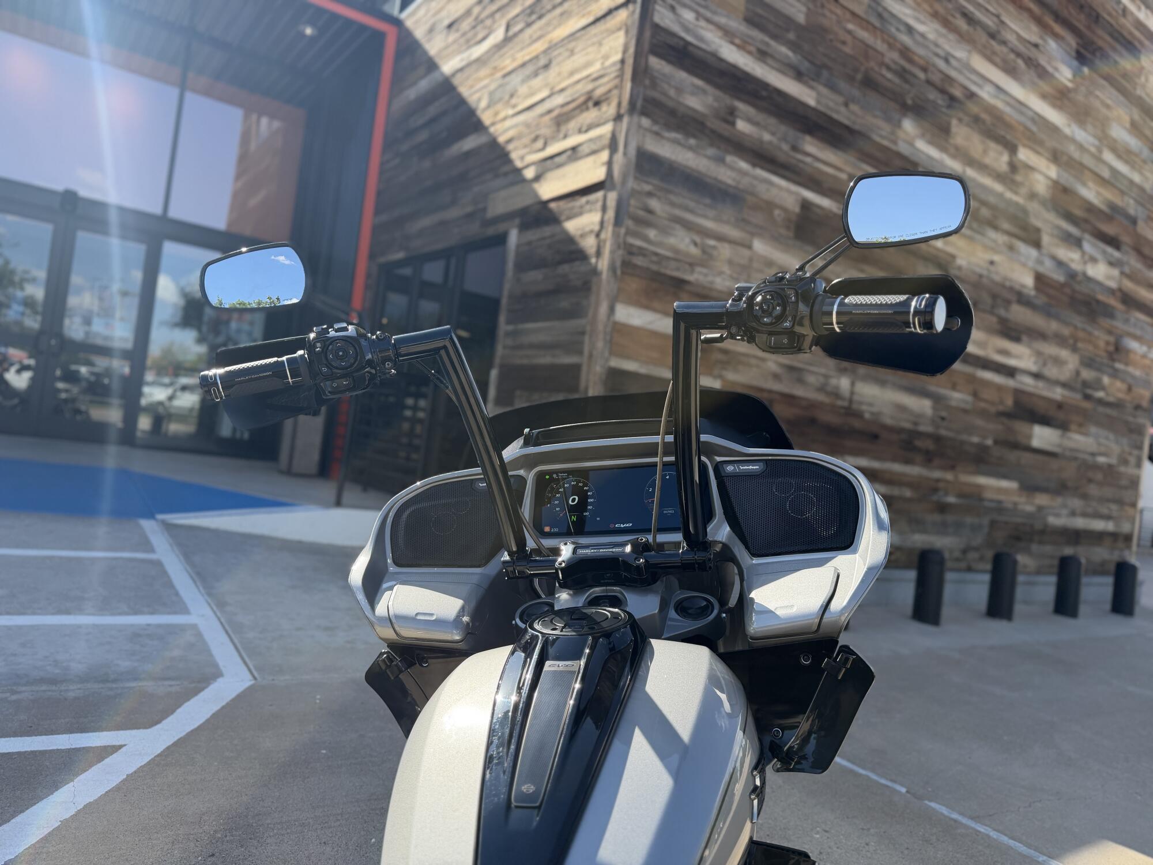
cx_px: 576
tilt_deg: +1.1
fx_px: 799
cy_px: 432
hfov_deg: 71.6
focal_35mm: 24
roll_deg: -7.3
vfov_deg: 56.8
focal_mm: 6.76
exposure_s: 1/2053
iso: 100
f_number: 1.78
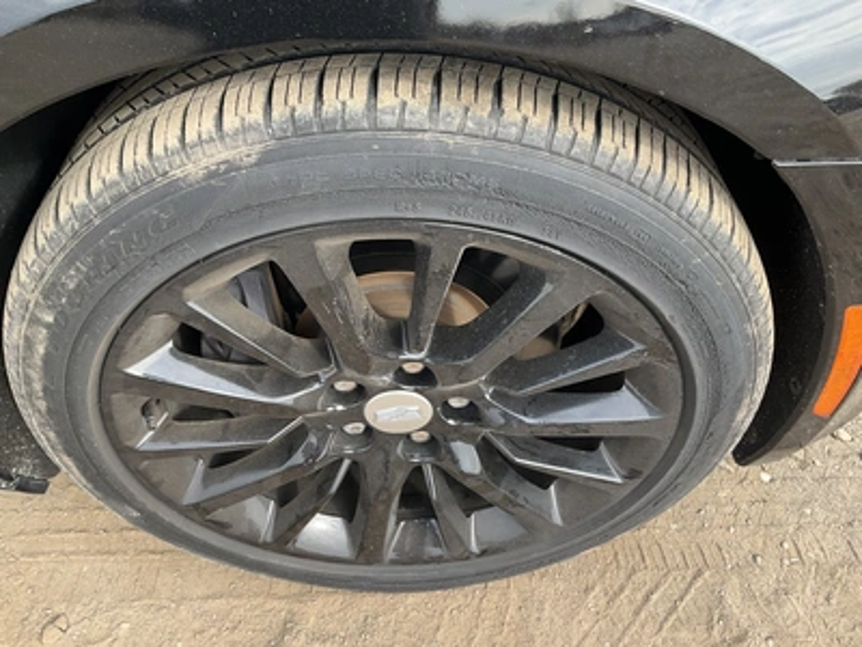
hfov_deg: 61.7
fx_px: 722
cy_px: 324
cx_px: 431
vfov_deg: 48.2
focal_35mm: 29
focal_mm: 3
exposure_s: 1/170
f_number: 1.8
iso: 20
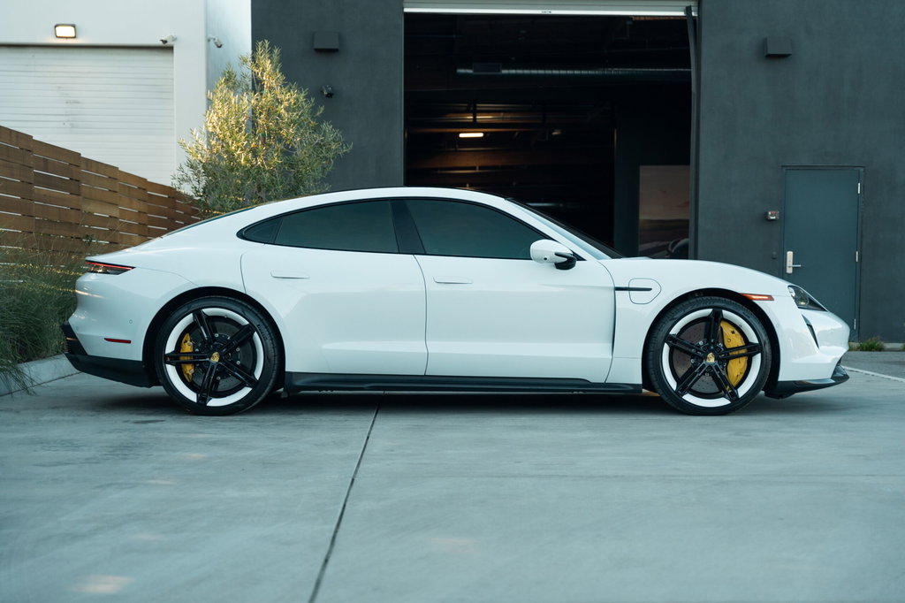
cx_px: 452
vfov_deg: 23.9
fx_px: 1425
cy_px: 302
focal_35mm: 57
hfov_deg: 35.2
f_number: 2.8
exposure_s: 1/200
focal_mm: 56.7
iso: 250
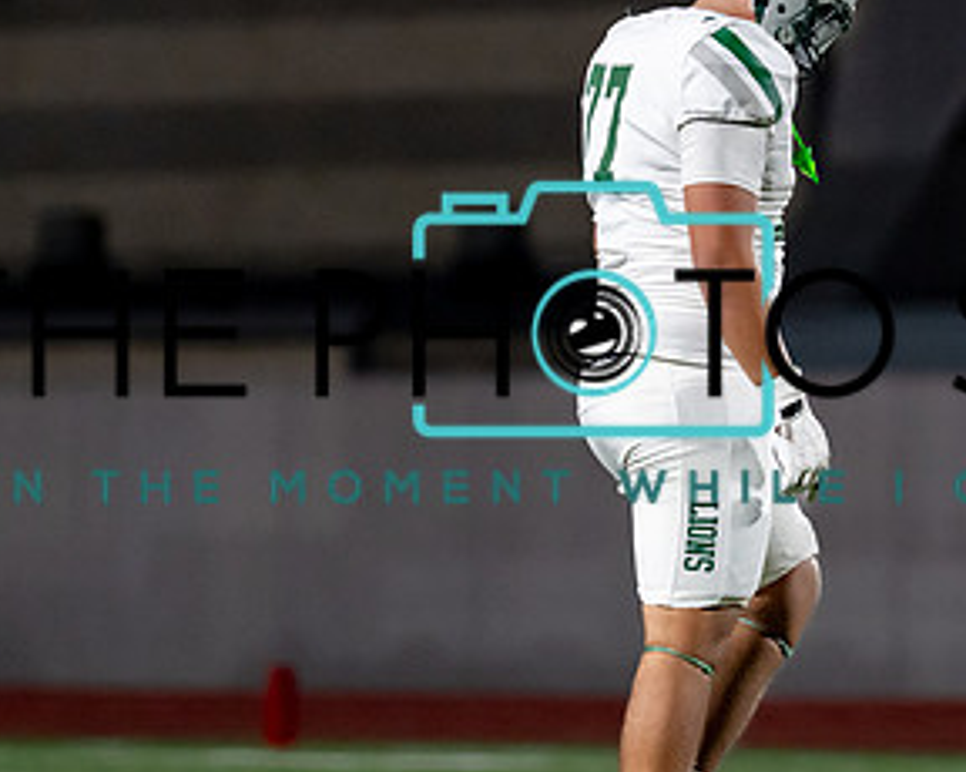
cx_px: 652
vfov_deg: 2.7
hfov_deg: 3.4
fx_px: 16257
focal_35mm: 569
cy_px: 205
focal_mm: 200
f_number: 2.8
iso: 3200
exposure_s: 1/1250
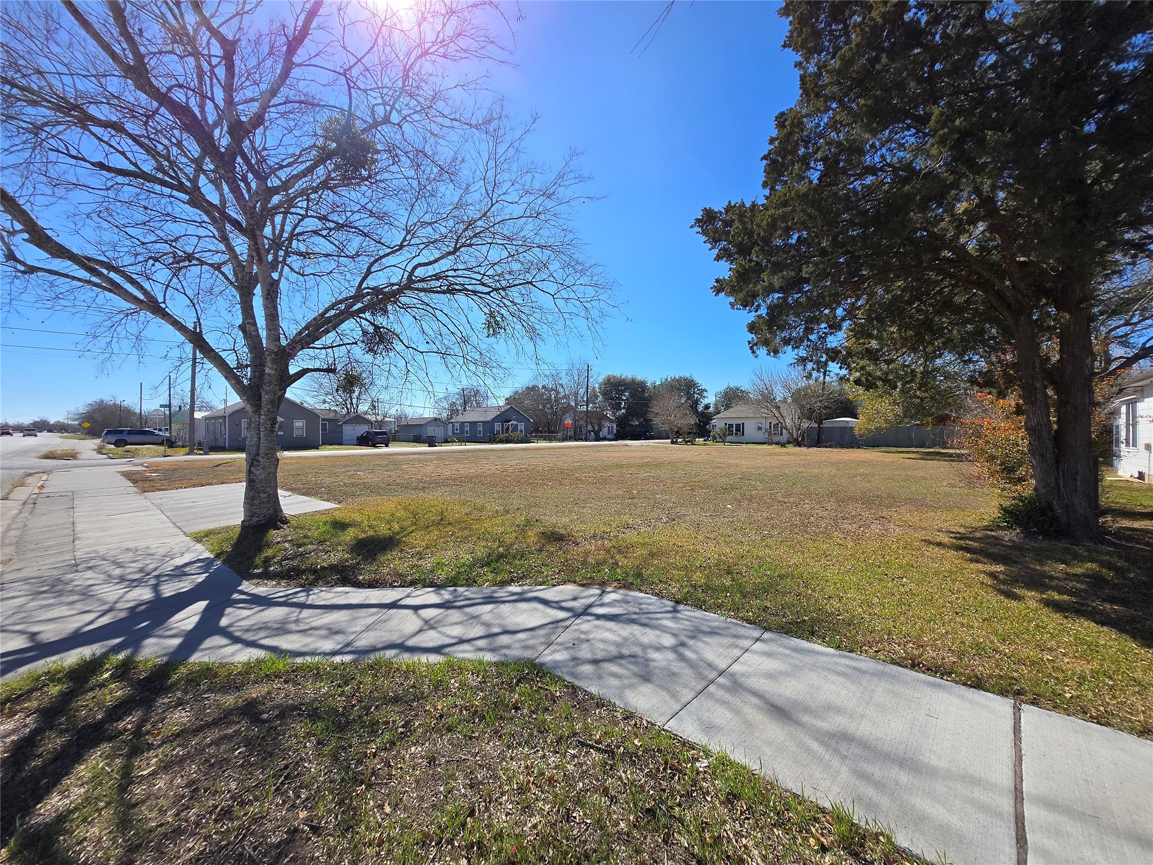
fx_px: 433
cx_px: 576
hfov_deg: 106.2
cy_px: 432
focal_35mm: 13
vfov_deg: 89.9
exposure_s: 1/1154
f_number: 2.2
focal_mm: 1.7
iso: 25
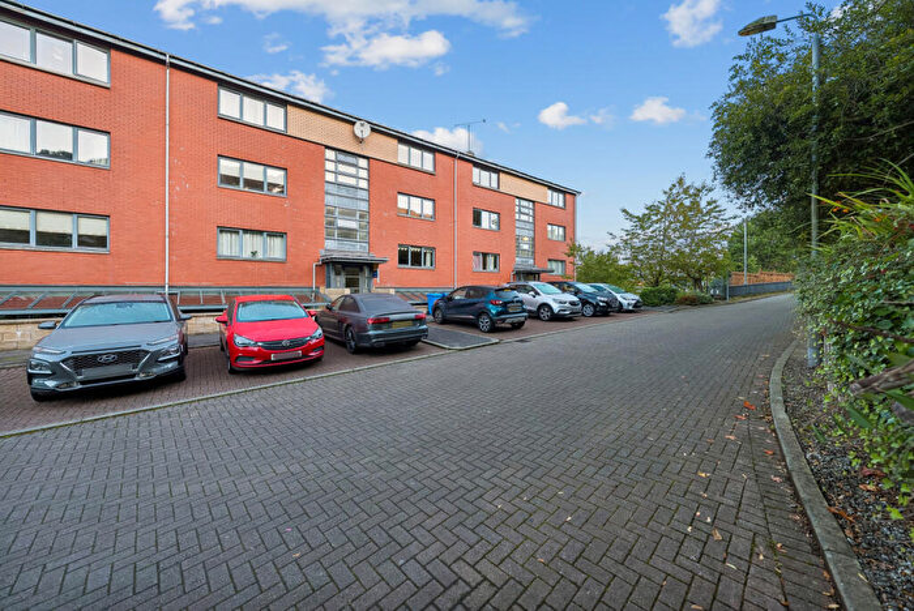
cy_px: 306
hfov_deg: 108.3
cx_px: 457
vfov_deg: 85.5
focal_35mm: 13
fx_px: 330
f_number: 3.2
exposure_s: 1/100
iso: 100
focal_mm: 13
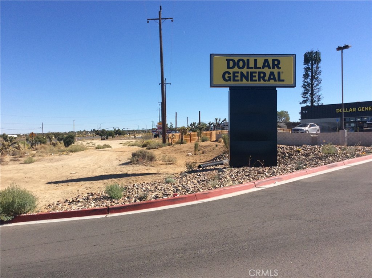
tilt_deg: -2.7
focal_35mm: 32
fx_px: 343
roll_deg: -0.4
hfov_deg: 56.9
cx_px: 186
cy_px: 139
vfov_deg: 44.1
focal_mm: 3.3
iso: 32
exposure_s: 1/1431
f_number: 2.4
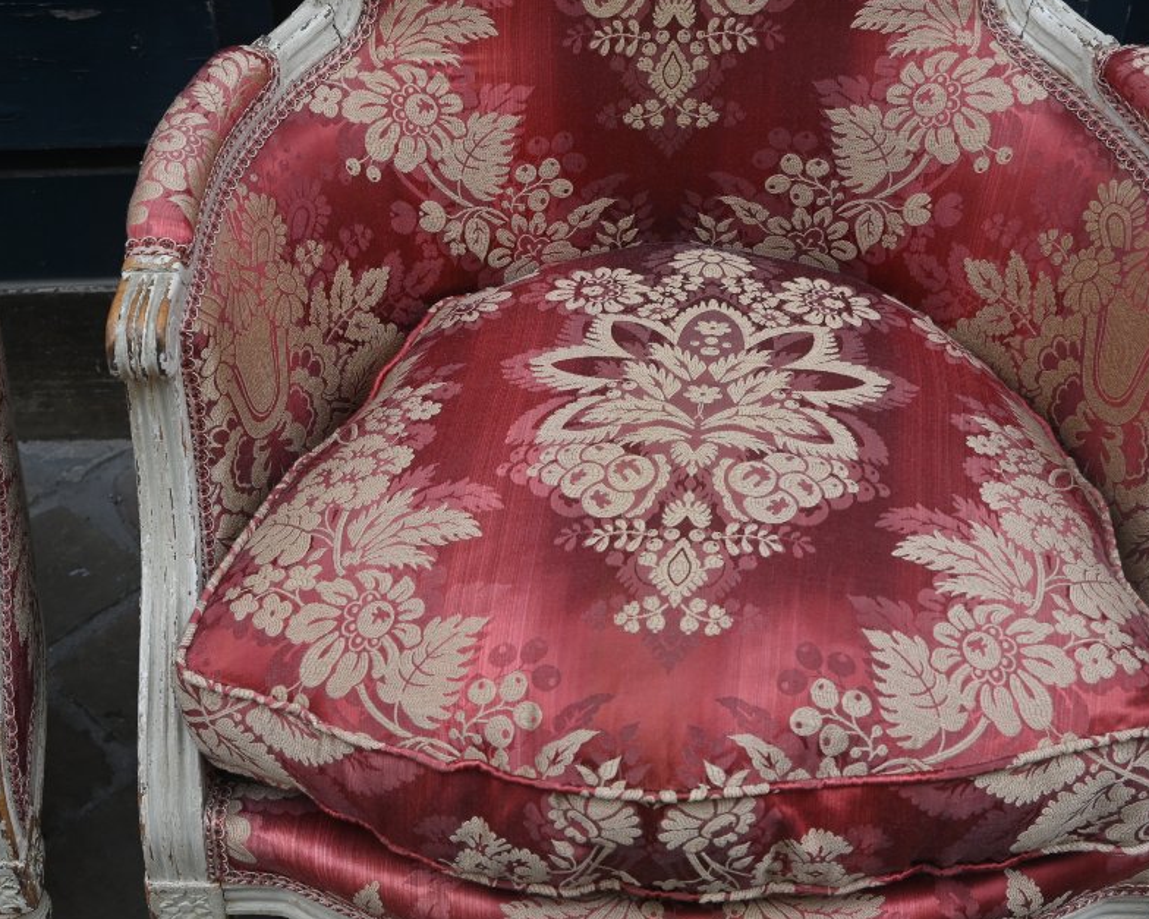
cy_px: 459
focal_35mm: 56
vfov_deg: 27.1
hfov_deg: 33.4
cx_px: 406
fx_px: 1904
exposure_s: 1/250
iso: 200
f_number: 5
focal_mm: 26
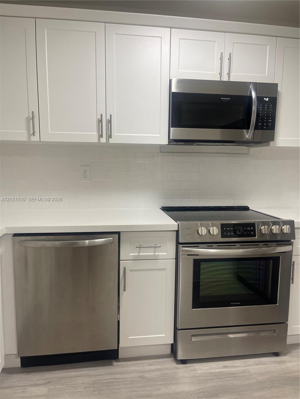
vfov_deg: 67.3
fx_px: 300
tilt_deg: -7.3
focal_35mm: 26
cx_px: 150
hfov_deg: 53.1
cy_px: 200
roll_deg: -0.4
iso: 64
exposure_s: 1/60
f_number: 1.6
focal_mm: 5.1
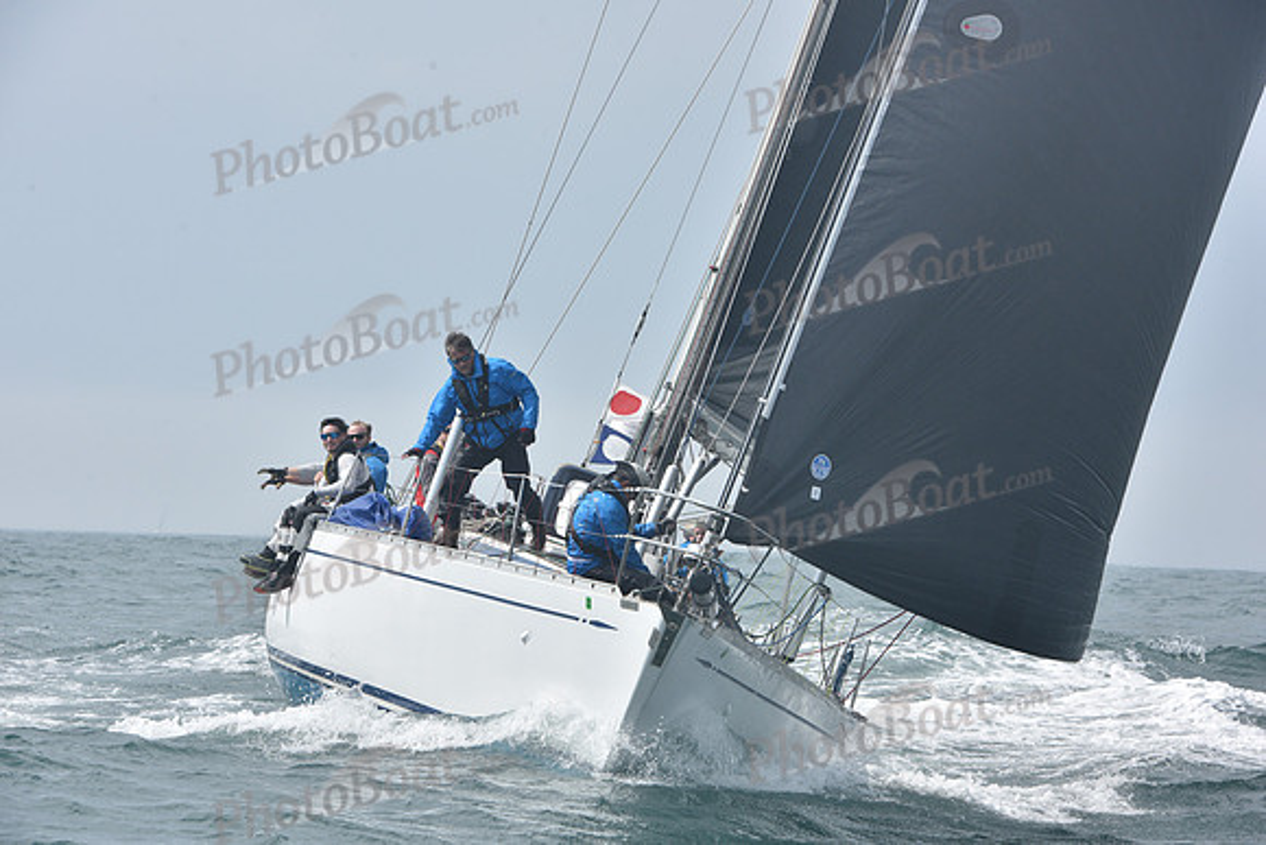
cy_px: 422
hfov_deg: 14.2
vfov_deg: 9.5
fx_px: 5100
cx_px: 633
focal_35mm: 145
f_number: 11
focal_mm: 145
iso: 320
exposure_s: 1/800
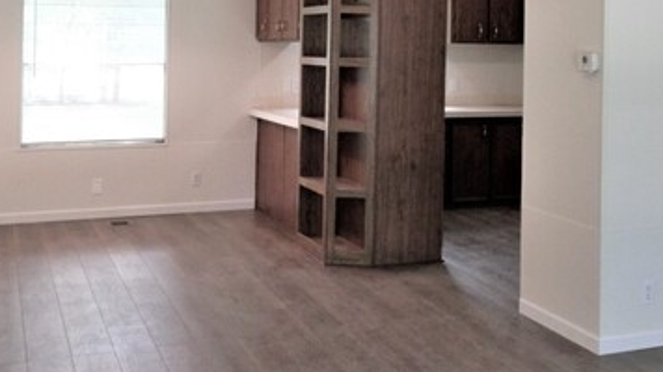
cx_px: 363
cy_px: 26
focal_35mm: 49
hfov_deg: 42.1
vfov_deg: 23.6
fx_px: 861
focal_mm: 4.5
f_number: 3
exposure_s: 1/30
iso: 160
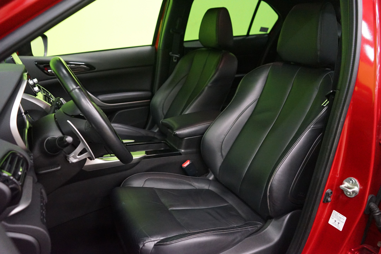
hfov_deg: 65.5
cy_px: 127
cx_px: 190
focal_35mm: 28
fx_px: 296
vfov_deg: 46.4
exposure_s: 1/30
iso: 6400
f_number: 3.5
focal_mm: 28
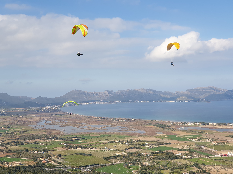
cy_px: 87
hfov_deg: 36.8
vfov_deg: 28.0
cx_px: 116
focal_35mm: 52
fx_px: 350
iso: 25
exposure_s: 1/724
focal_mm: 6
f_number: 2.4
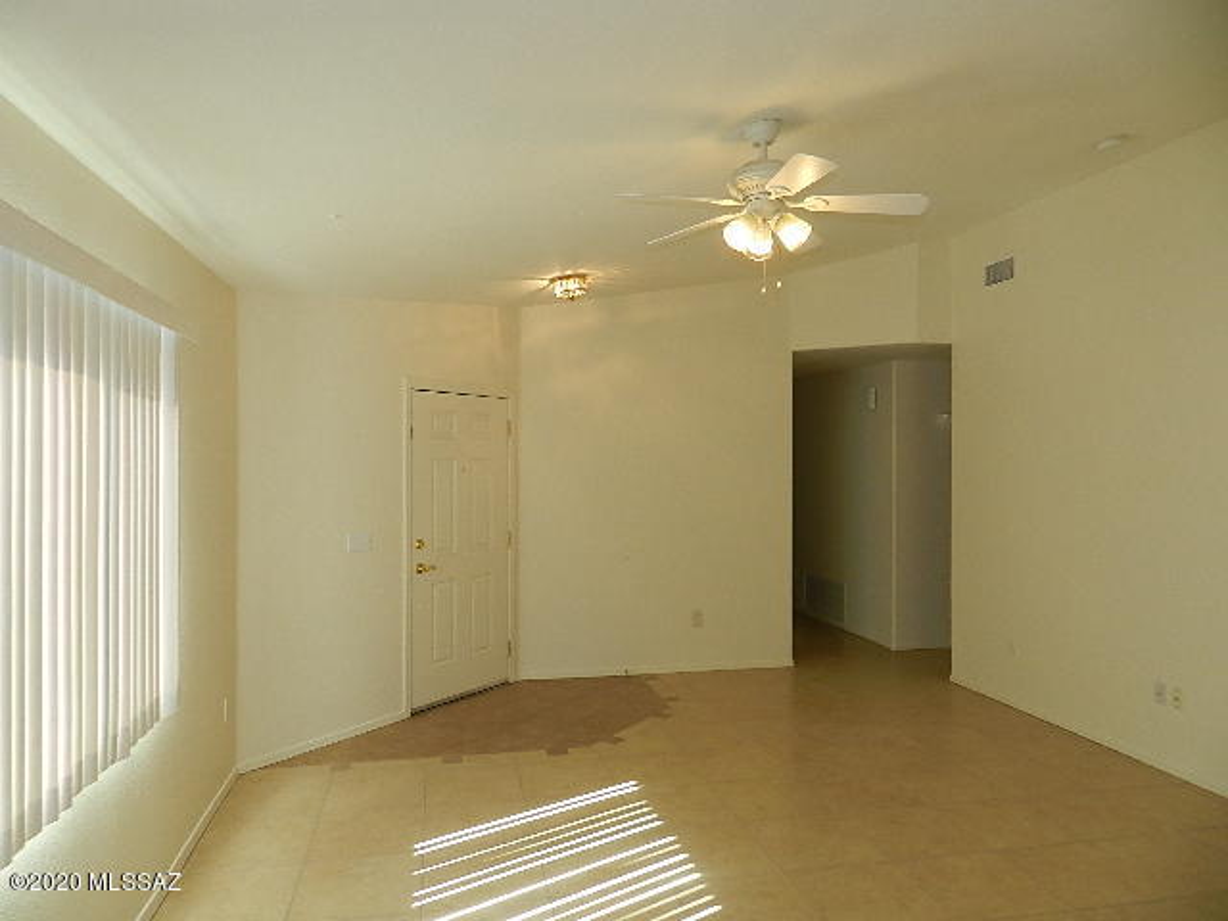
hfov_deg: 73.9
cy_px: 460
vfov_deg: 58.9
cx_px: 614
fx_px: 816
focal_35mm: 23
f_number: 3.4
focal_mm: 4
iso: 160
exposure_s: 1/100
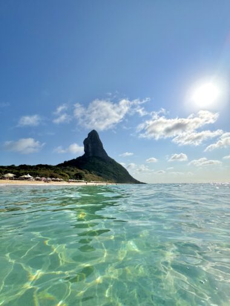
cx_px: 115
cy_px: 153
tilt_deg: +15.4
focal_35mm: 14
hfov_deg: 85.7
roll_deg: +0.3
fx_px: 124
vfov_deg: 102.1
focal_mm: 2.22
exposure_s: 1/5650
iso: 40
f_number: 2.2
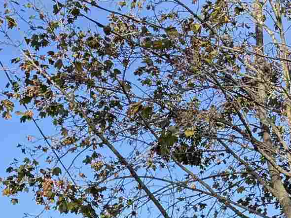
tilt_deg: -2.2
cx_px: 12
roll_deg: +1.2
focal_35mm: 125
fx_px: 1050
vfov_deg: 10.1
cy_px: 544
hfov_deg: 15.5
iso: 100
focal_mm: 6.76
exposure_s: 1/1385
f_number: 1.78
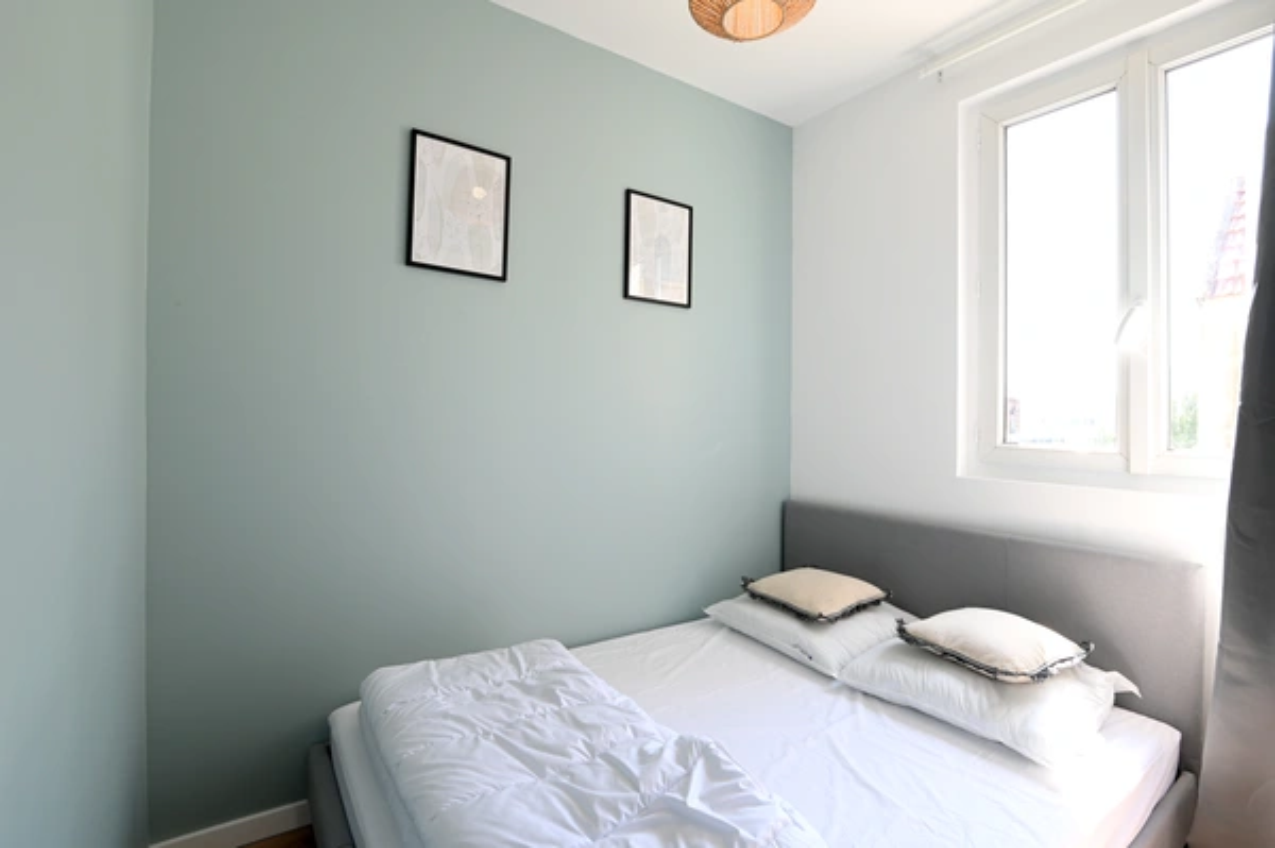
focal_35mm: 16
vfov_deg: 73.6
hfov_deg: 96.8
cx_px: 638
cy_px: 424
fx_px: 566
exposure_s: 1/6
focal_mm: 16
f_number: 11
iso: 100
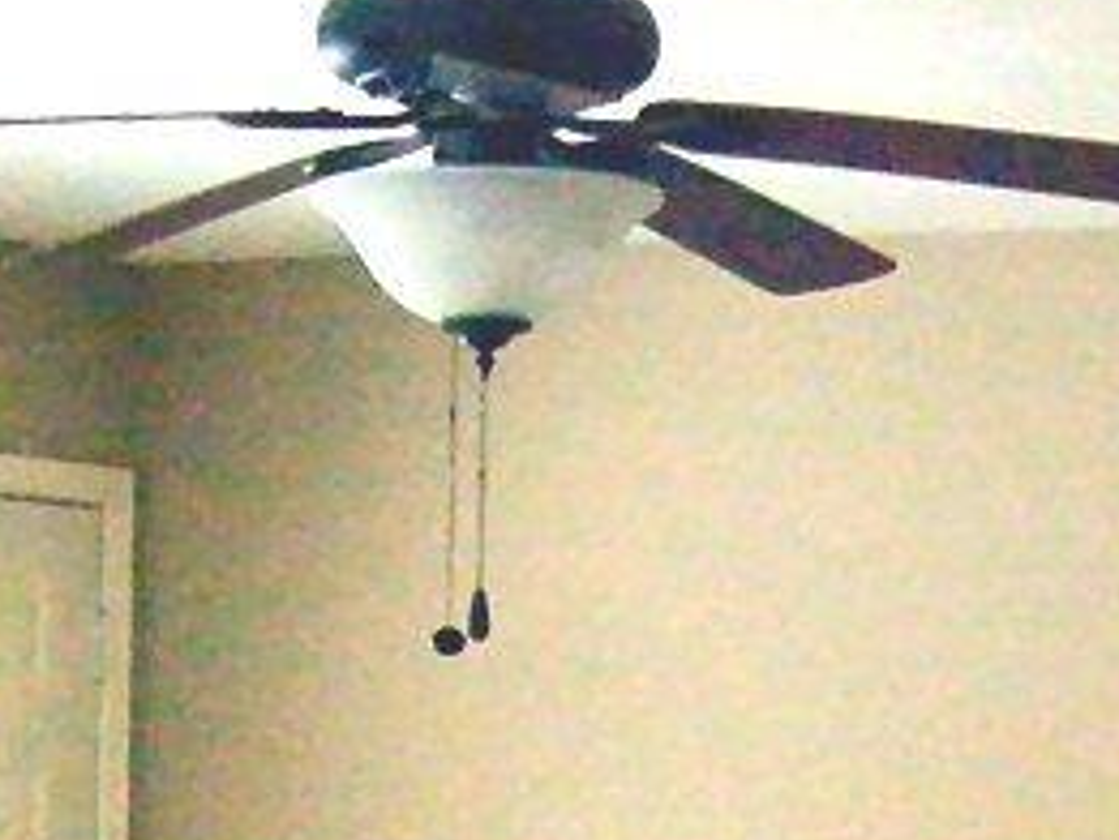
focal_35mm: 138
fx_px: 4463
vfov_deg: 10.4
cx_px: 729
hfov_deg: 14.3
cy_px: 1269
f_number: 2.7
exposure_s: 1/274
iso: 800
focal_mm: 6
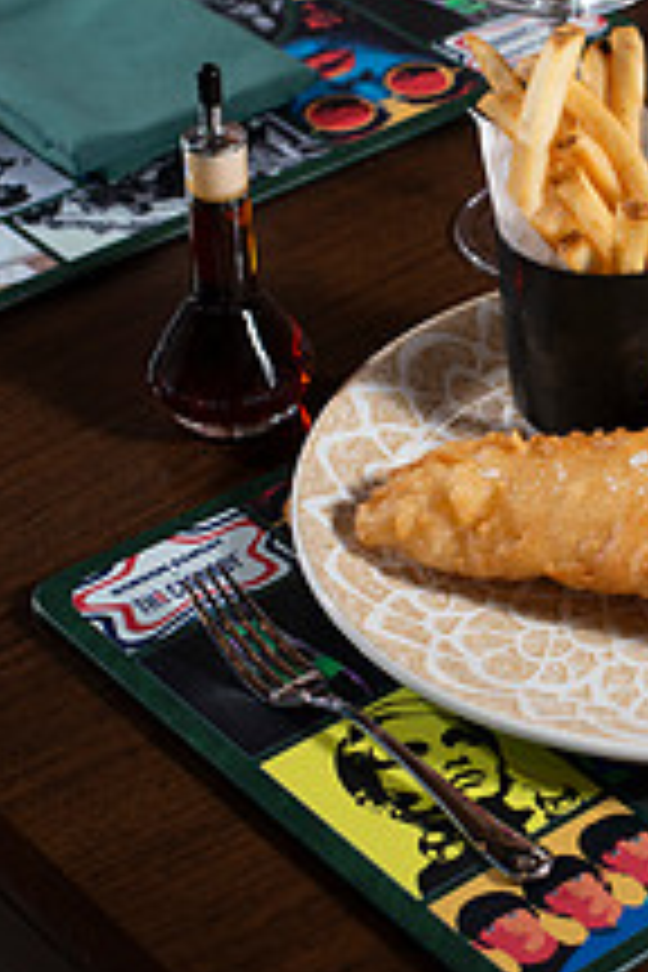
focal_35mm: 104
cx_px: 666
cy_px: 428
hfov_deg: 13.0
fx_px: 2808
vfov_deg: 19.6
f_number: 5.6
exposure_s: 1/250
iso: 250
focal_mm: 50
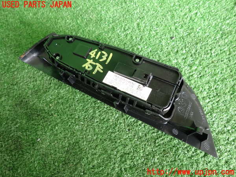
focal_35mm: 25
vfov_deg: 54.9
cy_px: 88
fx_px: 170
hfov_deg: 69.4
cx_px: 118
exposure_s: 1/30
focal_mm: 4.5
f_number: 2
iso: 200
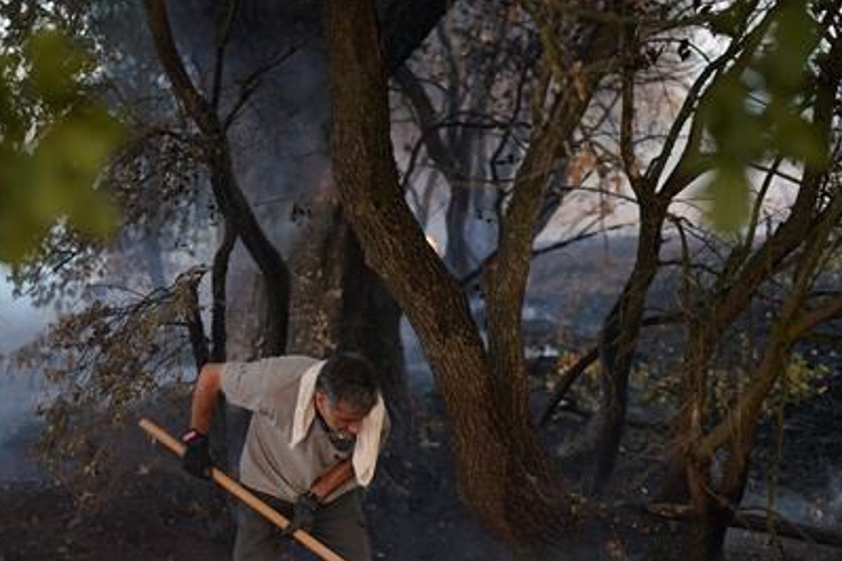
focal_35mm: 57
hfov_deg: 35.0
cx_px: 355
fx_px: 1333
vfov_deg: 23.6
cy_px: 410
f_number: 1.4
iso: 160
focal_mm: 35
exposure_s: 1/250
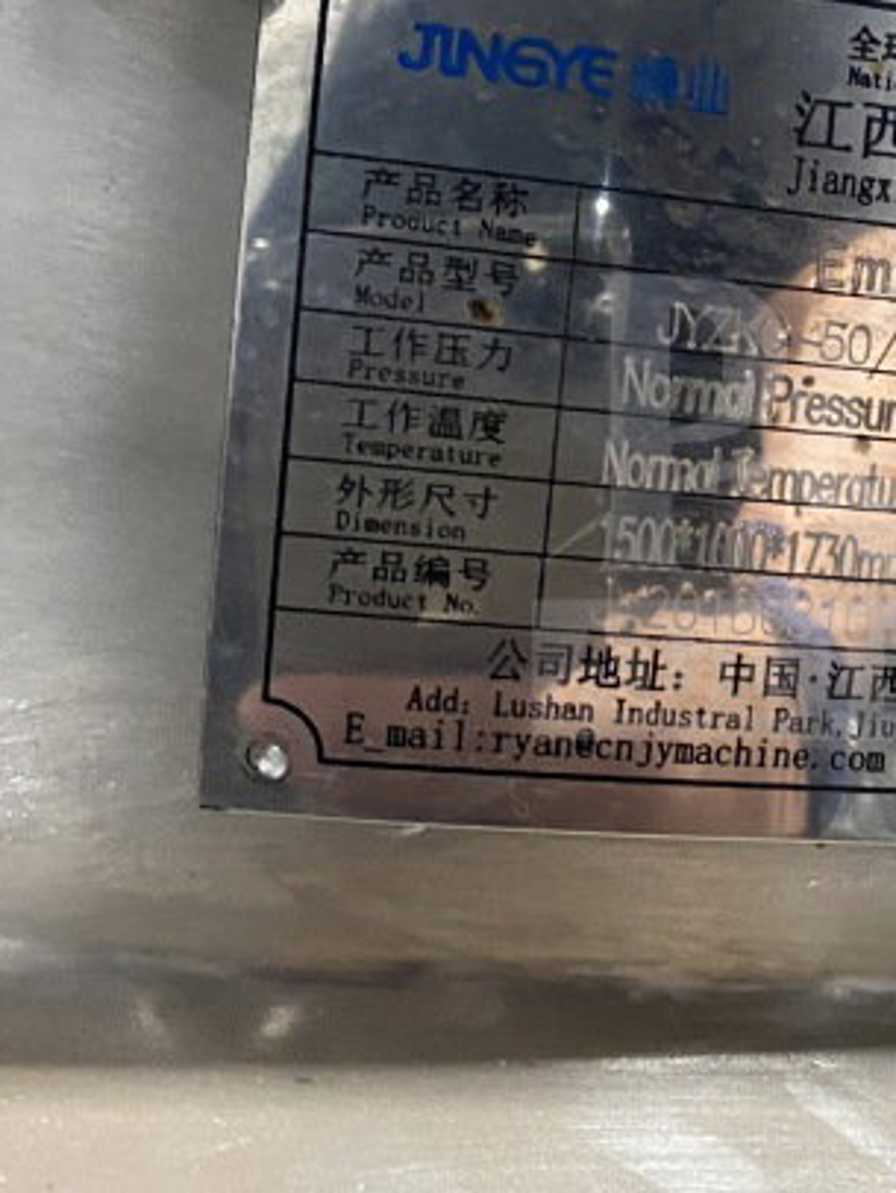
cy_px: 507
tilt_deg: -5.2
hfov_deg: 27.7
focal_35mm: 50
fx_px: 1724
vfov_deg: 38.1
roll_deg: -6.9
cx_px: 861
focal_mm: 4.25
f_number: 1.8
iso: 500
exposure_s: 1/55
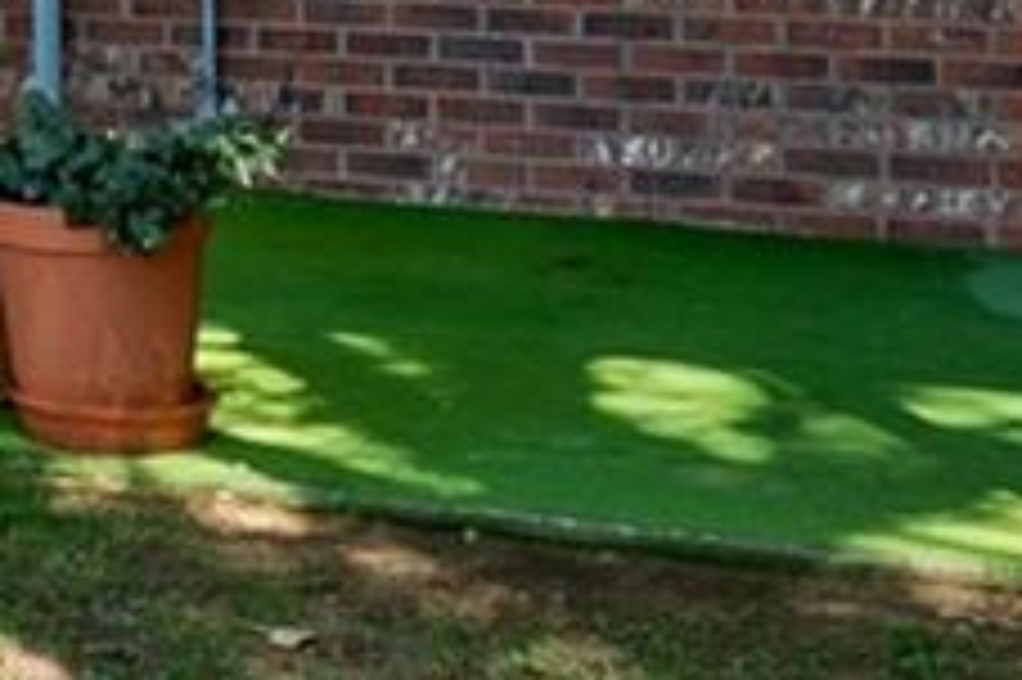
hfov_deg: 14.5
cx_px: -720
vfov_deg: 10.3
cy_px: -437
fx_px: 3603
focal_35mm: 127
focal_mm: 18
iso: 100
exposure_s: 1/250
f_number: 7.1
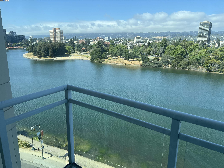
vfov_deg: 53.1
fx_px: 168
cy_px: 84
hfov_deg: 67.3
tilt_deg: -14.4
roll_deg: -0.6
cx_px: 112
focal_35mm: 26
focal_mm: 5.7
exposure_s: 1/1621
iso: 50
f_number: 1.5
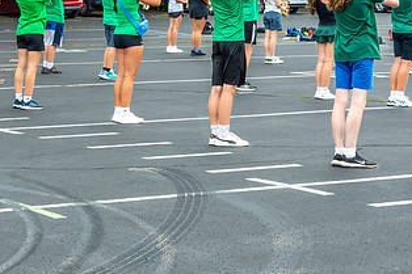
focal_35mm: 120
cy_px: 35
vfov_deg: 11.3
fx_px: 1373
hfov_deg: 16.8
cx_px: 43
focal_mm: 65
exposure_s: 1/400
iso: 1250
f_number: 13
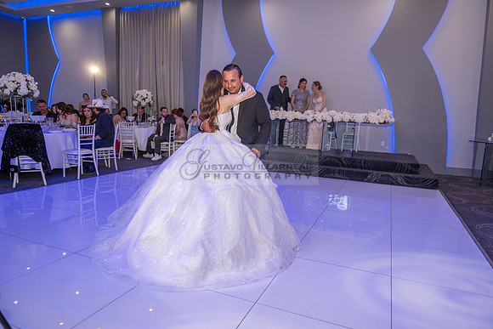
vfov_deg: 53.2
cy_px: 164
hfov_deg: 73.7
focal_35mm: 24
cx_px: 246
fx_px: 329
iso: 800
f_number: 2.8
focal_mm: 24
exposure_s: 1/125
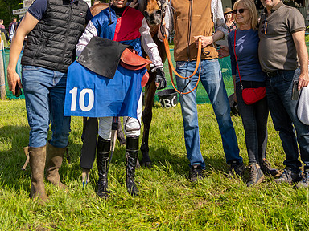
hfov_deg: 33.7
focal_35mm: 57
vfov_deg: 24.5
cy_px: 0
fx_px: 509
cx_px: 178
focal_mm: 24
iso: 50
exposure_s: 1/400
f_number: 4
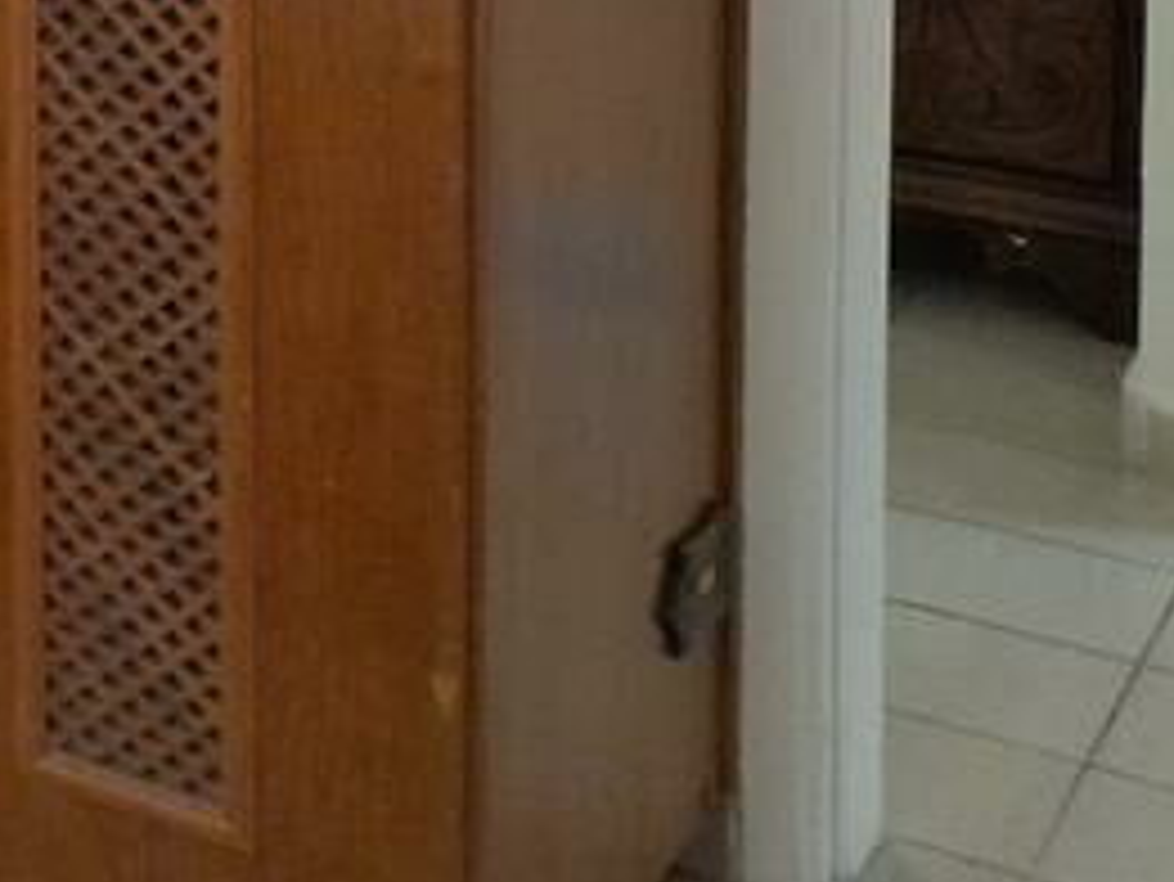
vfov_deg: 13.7
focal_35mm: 98
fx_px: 3325
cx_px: -1084
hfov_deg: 16.1
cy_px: -630
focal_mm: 4.6
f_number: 2
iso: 200
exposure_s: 1/60
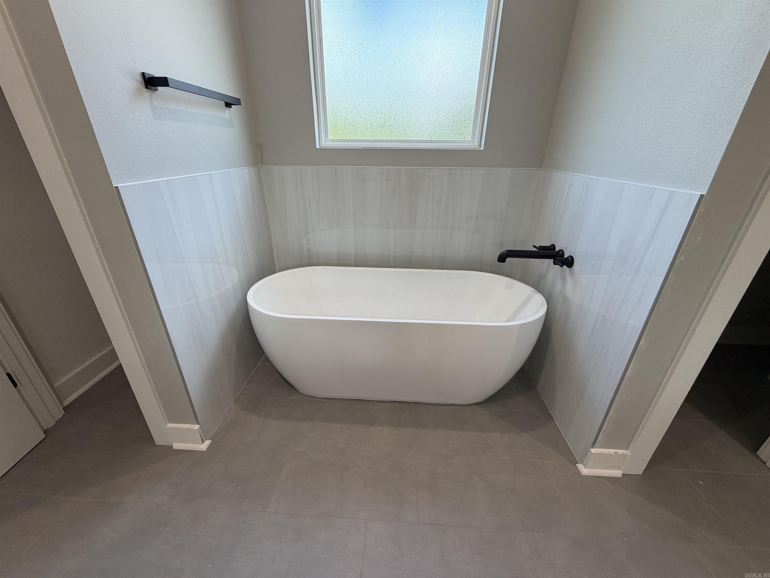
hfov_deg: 102.1
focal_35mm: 14
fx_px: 311
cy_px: 289
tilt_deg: -24.5
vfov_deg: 85.7
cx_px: 385
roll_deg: +0.1
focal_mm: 2.22
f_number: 2.2
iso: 160
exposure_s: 1/120
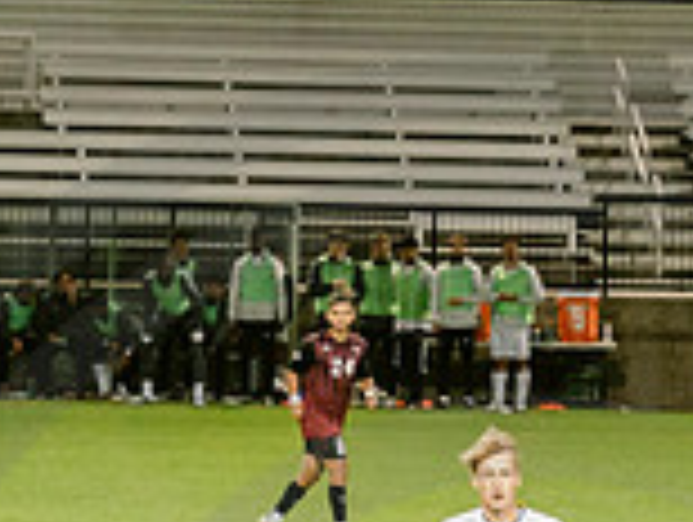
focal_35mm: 401
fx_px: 8040
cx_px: 934
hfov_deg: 4.9
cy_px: 924
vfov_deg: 3.7
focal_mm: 70
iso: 2000
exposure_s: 1/200
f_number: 4.5
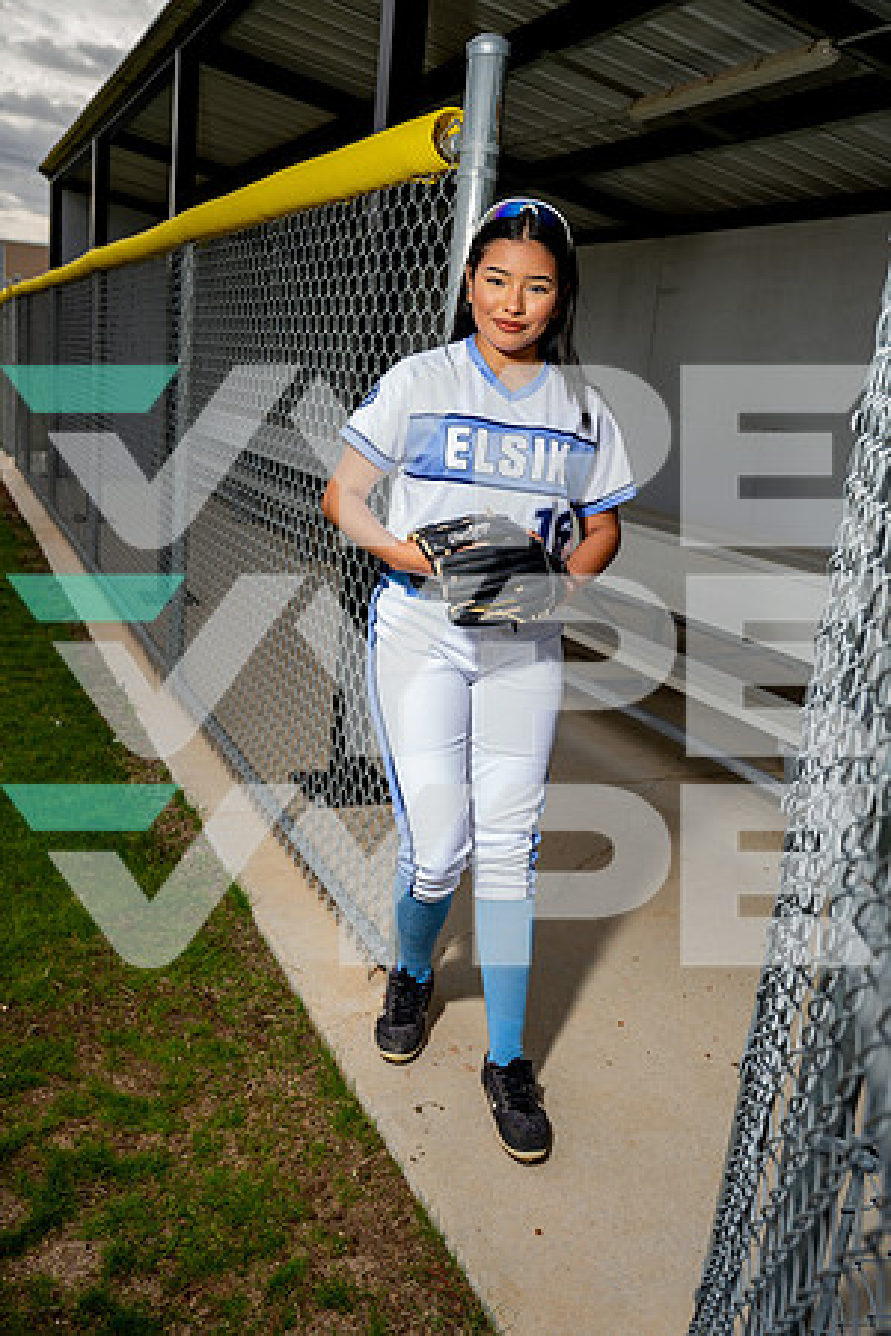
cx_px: 446
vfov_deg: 61.9
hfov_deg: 43.6
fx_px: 1114
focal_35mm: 30
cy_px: 668
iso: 80
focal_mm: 30
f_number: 4
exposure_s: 1/250
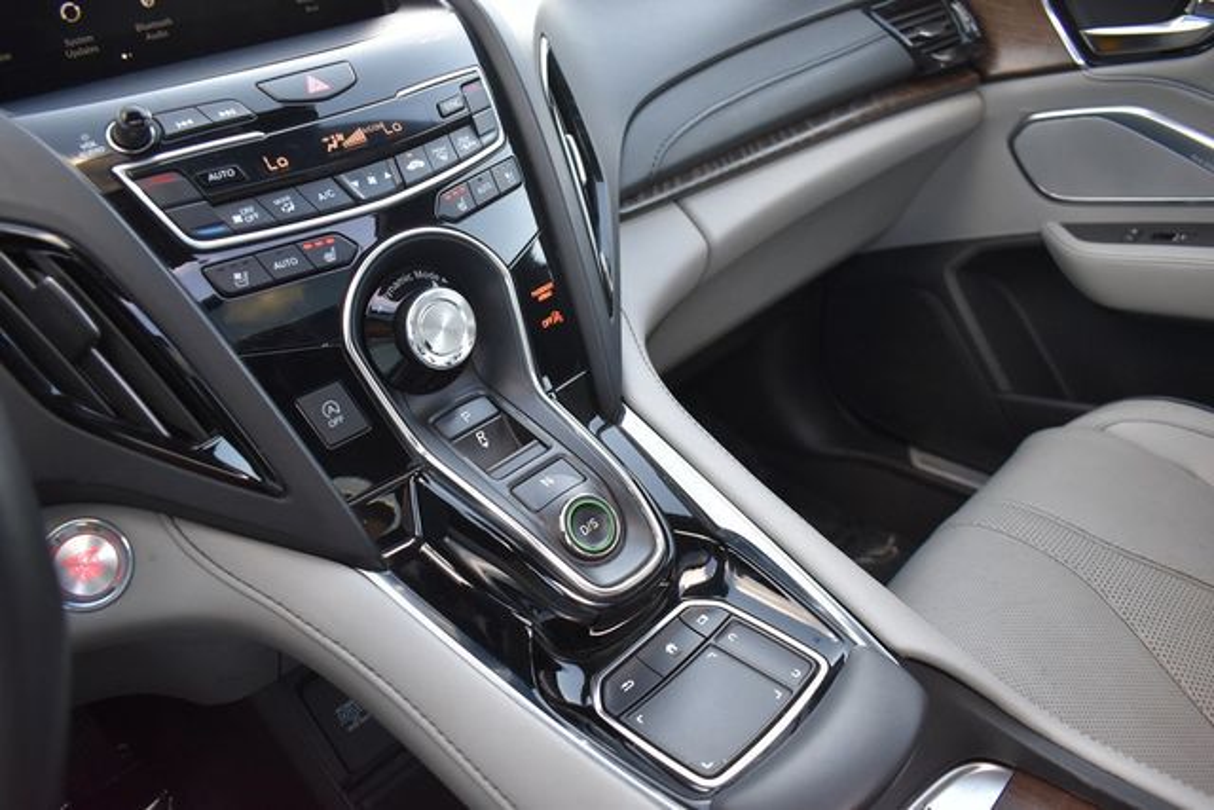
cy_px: 405
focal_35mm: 27
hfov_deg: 67.4
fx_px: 911
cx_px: 607
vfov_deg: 48.0
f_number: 3.5
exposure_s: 1/200
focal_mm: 18
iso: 800
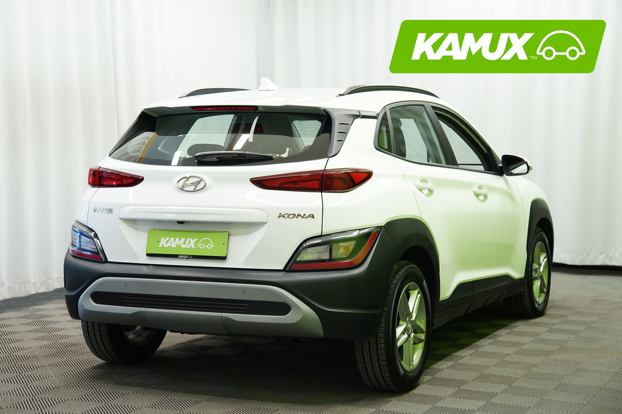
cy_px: 207
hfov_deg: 30.1
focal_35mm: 67
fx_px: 1158
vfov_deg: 20.3
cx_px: 311
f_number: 5.6
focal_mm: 67
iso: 500
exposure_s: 1/15
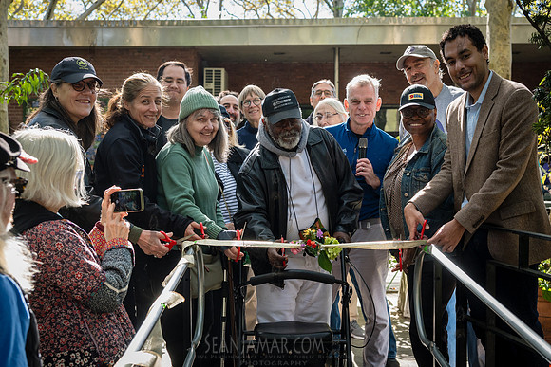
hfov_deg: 38.3
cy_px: 183
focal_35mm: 52
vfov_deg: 26.1
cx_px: 285
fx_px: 794
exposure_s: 1/250
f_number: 5
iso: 500
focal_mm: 48
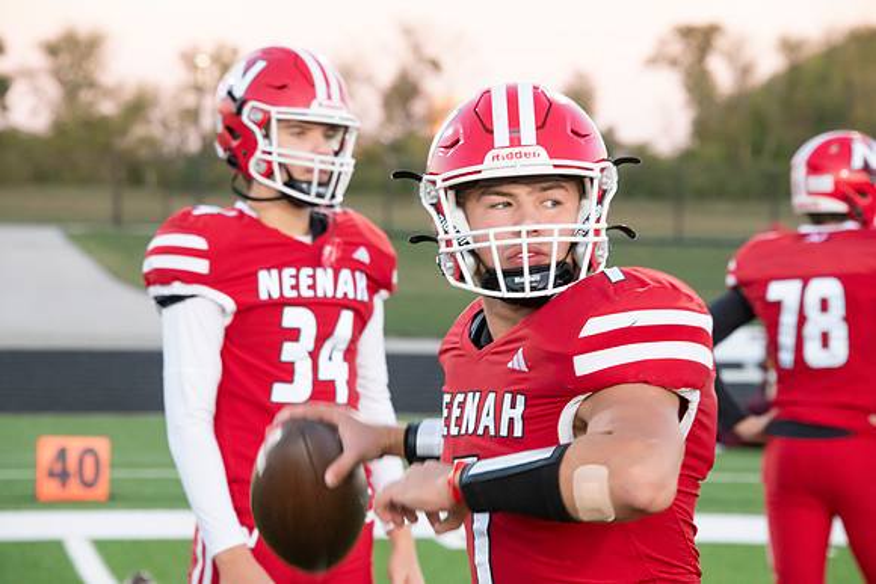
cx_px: 438
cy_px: 292
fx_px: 4868
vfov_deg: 6.9
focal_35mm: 200
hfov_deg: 10.3
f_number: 9
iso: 8000
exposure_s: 1/400
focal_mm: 200
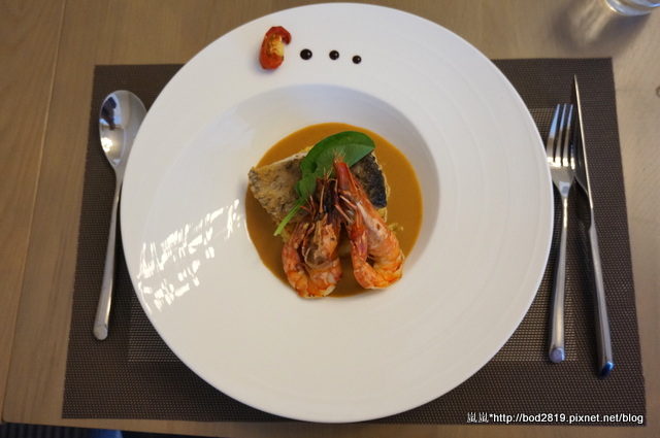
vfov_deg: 41.6
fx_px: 577
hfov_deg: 59.6
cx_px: 330
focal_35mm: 32
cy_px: 219
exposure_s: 1/60
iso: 1250
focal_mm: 21
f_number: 4
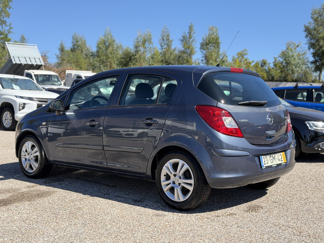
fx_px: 449
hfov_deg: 39.7
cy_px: 122
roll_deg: -2.0
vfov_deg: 30.3
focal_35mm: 48
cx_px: 162
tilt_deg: -0.2
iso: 80
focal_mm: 6.76
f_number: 1.78
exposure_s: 1/1980
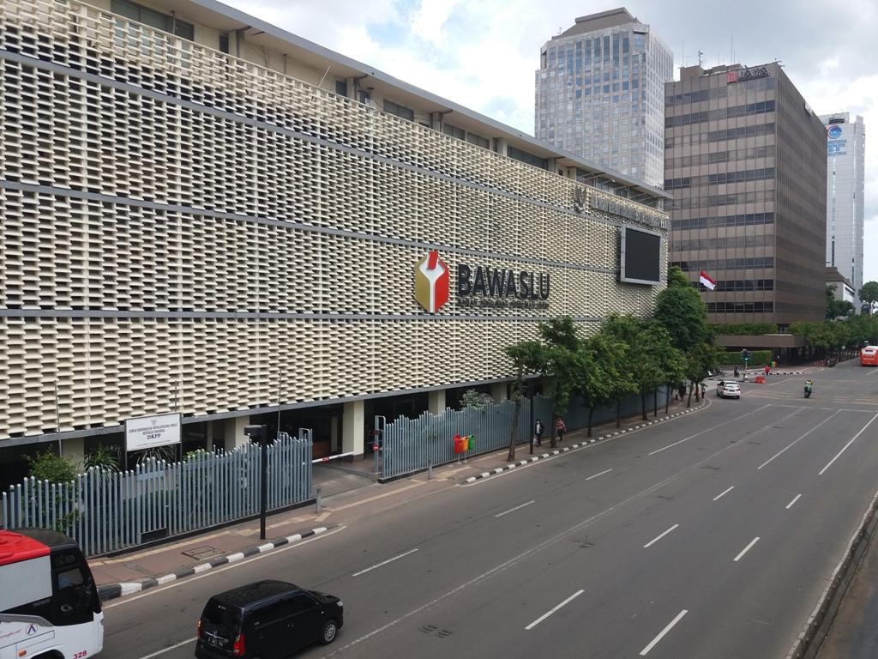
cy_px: 330
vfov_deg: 49.7
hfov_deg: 63.4
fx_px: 710
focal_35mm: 28
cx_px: 439
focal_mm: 3.7
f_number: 1.9
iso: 64
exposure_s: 1/762
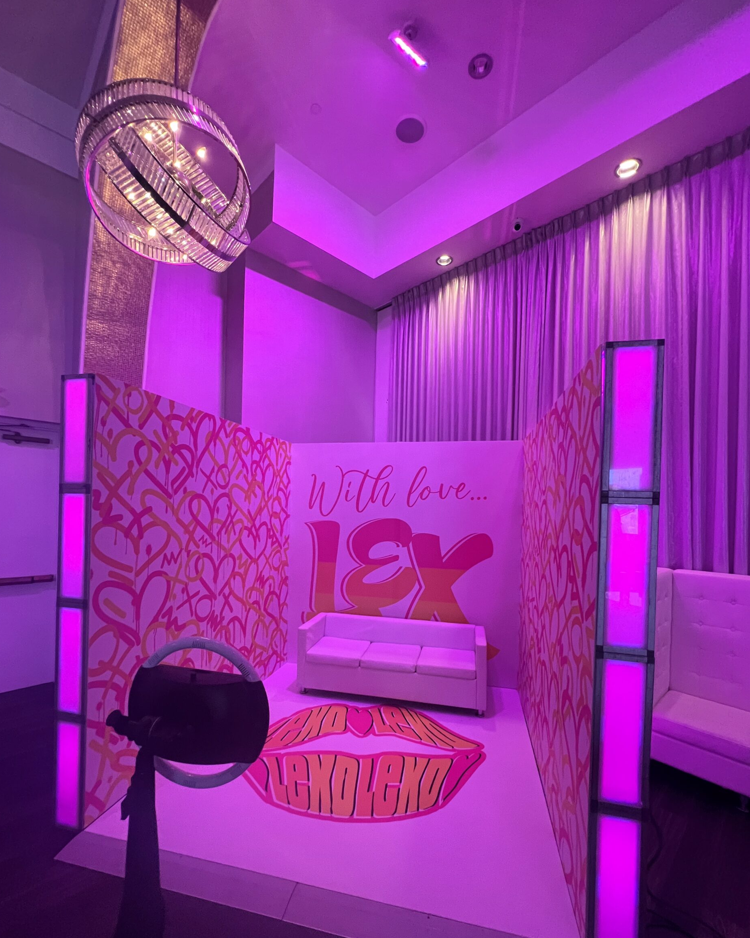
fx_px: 388
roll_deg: -1.6
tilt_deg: -1.3
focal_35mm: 14
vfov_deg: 100.5
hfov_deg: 88.0
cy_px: 509
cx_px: 376
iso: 320
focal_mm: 1.57
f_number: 1.8
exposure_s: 1/60
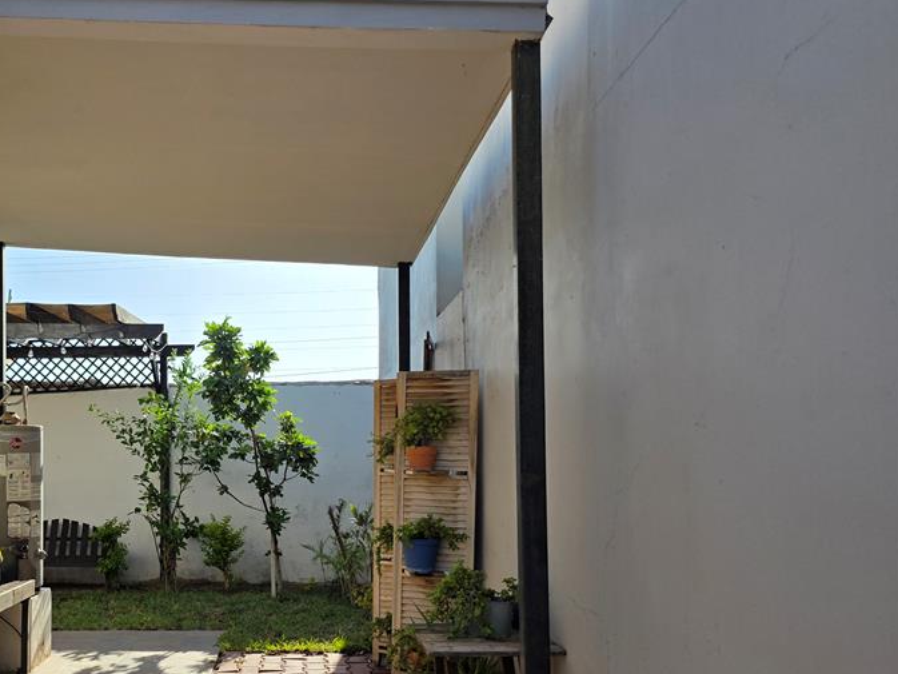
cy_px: 442
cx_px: 223
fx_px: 908
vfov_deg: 40.3
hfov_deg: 50.4
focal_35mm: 35
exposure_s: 1/5958
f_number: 1.7
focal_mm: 6.3
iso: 80
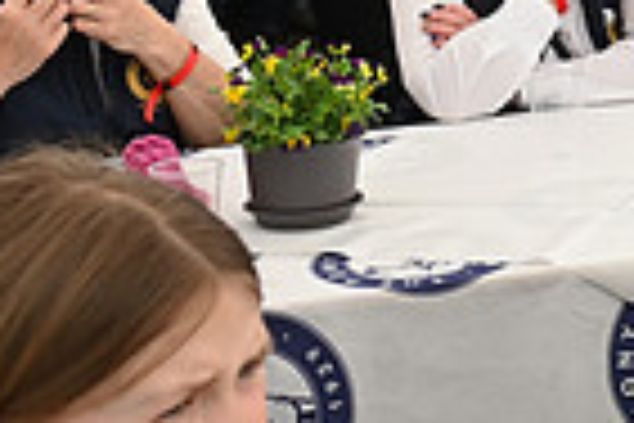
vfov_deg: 9.9
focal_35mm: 132
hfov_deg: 13.5
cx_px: 1228
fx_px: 2324
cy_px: -288
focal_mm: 32
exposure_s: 1/320
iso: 800
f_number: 8
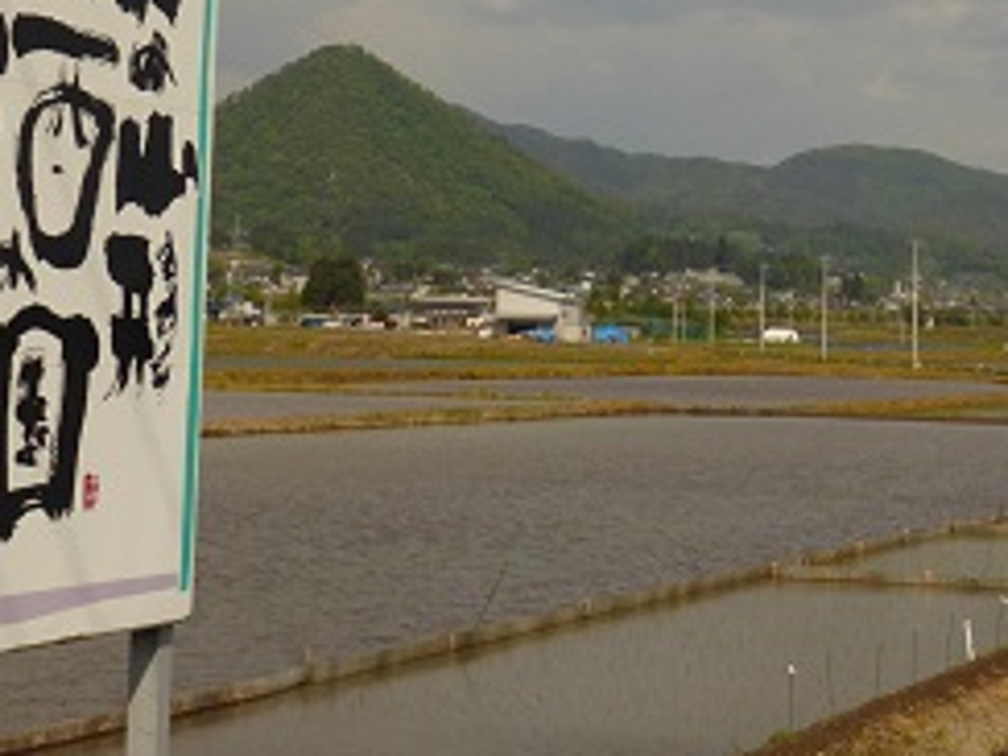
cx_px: 779
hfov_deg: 18.8
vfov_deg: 14.2
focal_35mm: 104
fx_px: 3028
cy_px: 174
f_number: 11
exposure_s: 1/200
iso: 100
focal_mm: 9.9
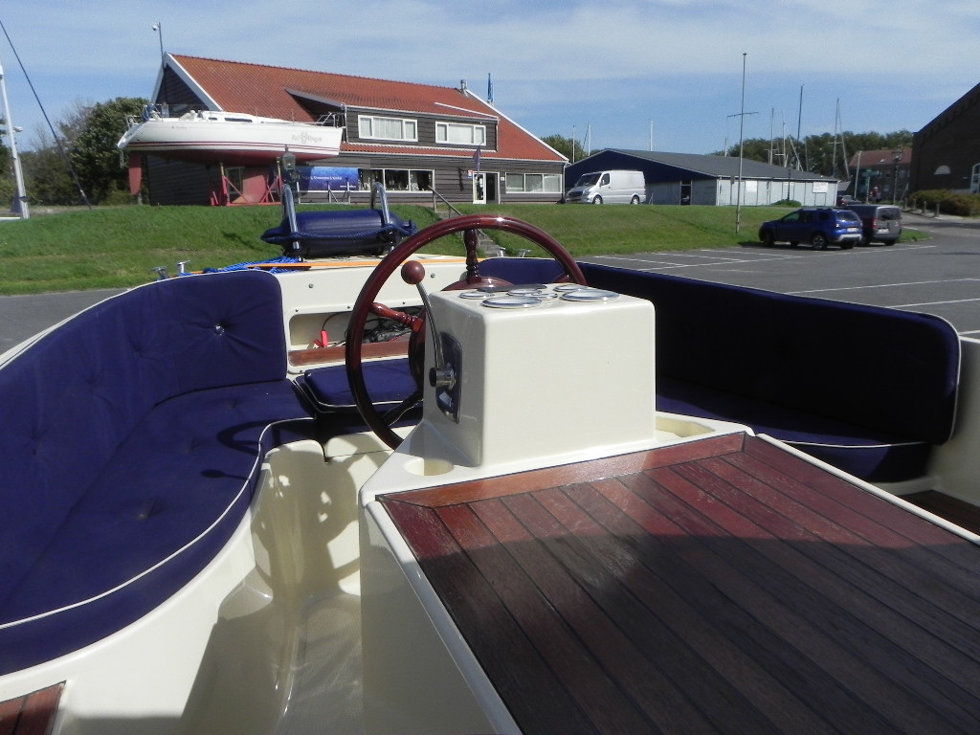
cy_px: 368
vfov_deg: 53.1
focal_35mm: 26
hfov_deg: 67.3
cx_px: 490
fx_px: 736
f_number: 8
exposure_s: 1/752
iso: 160
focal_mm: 4.6
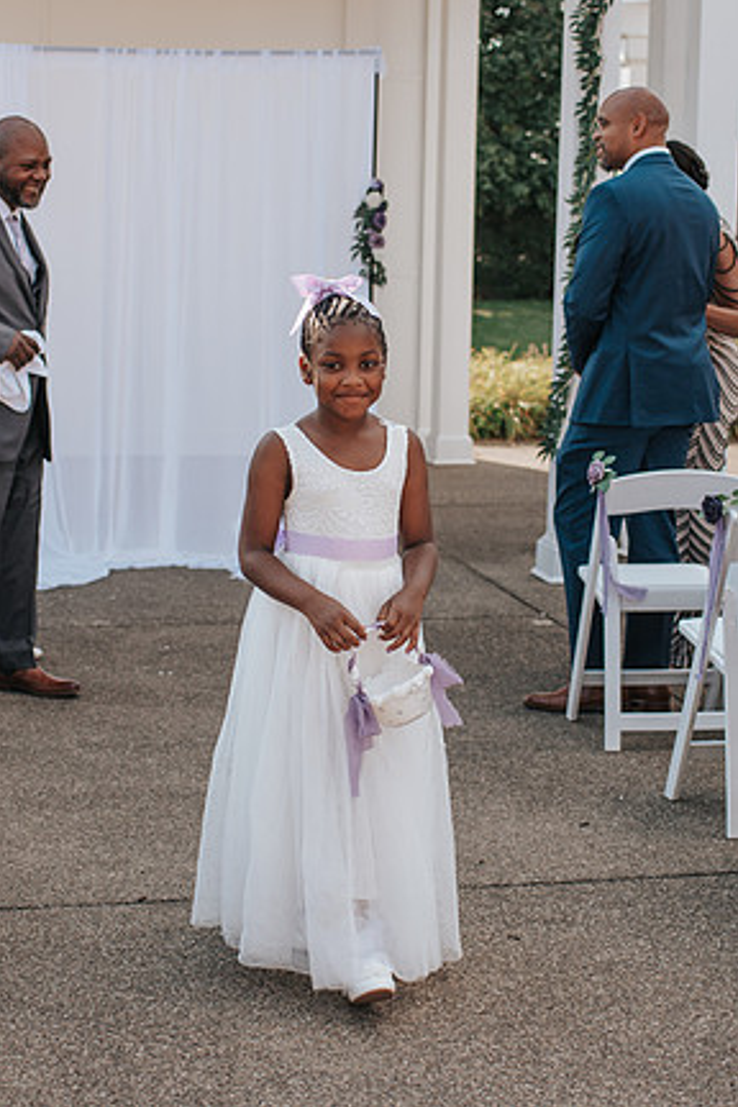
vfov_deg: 28.4
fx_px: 2183
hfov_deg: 19.2
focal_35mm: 71
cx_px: 363
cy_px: 518
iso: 110
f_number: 2.8
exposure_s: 1/1250
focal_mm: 35
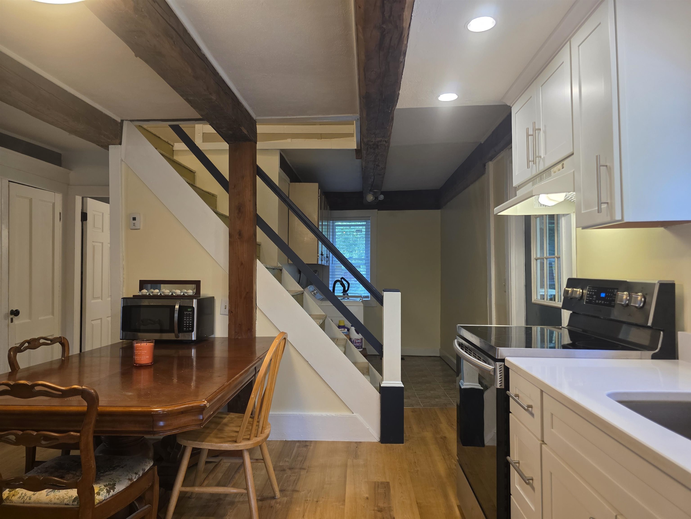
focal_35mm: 23
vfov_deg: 58.9
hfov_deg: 73.9
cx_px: 346
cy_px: 260
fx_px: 459
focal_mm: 6.3
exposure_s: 1/120
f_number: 1.7
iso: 200
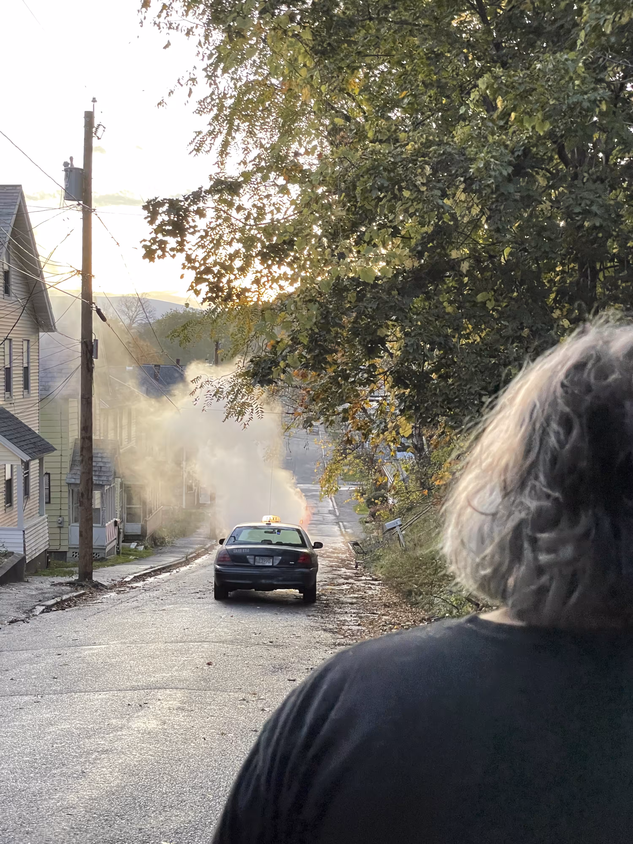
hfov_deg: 28.0
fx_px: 1268
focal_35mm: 52
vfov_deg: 36.8
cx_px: 316
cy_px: 422
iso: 1000
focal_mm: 6
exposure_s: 1/30
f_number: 2
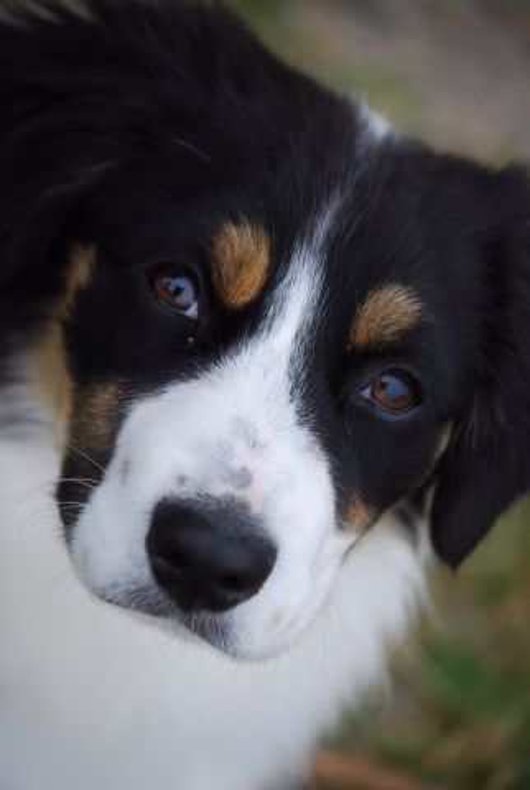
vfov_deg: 15.2
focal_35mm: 135
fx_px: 2968
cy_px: 395
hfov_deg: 10.2
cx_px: 265
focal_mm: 90
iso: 200
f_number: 5.6
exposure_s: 1/500
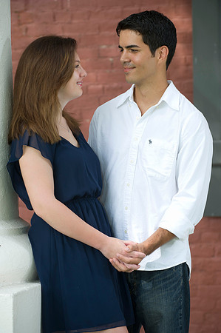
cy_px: 166
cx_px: 110
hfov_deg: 9.1
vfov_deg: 13.7
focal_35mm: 150
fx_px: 1384
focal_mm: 150
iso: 250
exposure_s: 1/160
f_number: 4
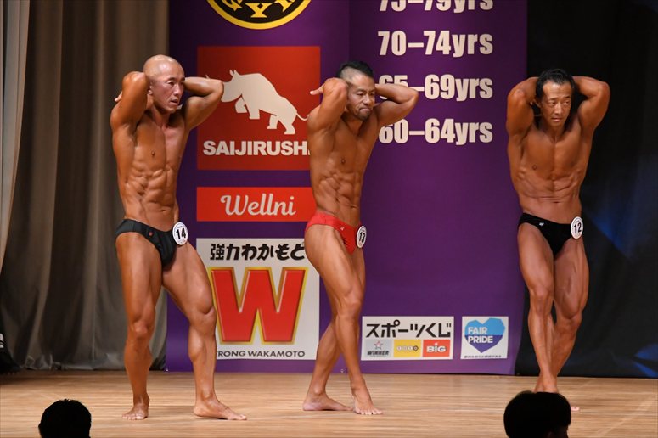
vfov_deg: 4.8
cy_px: 219
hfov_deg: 7.2
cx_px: 329
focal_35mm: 285
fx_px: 5207
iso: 4500
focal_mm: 190
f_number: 5.6
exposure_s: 1/400
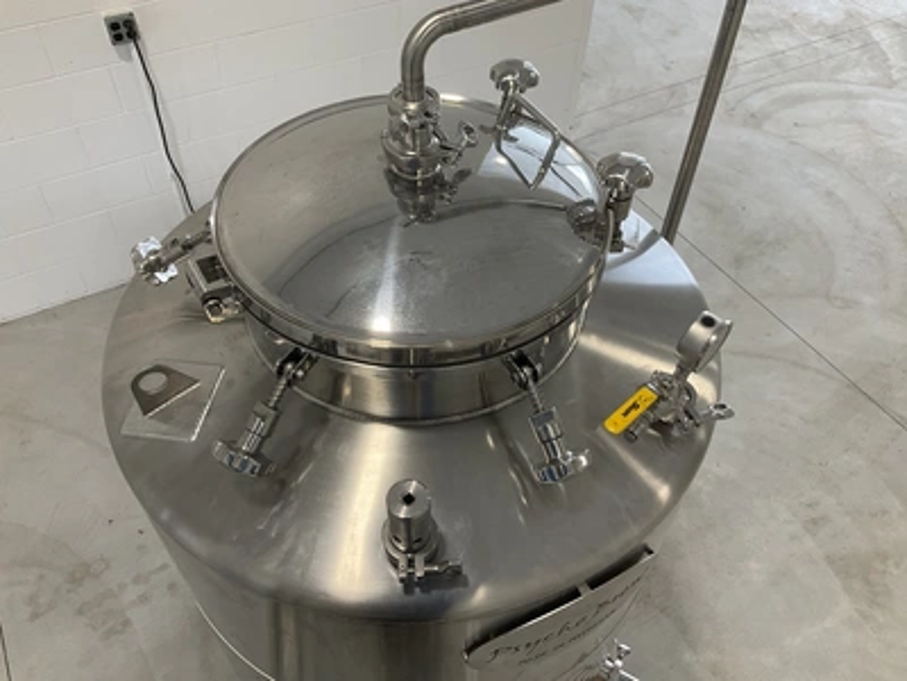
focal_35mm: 29
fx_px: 760
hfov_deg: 61.7
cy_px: 340
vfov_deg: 48.2
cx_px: 454
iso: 50
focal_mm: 3
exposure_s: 1/122
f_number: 1.8
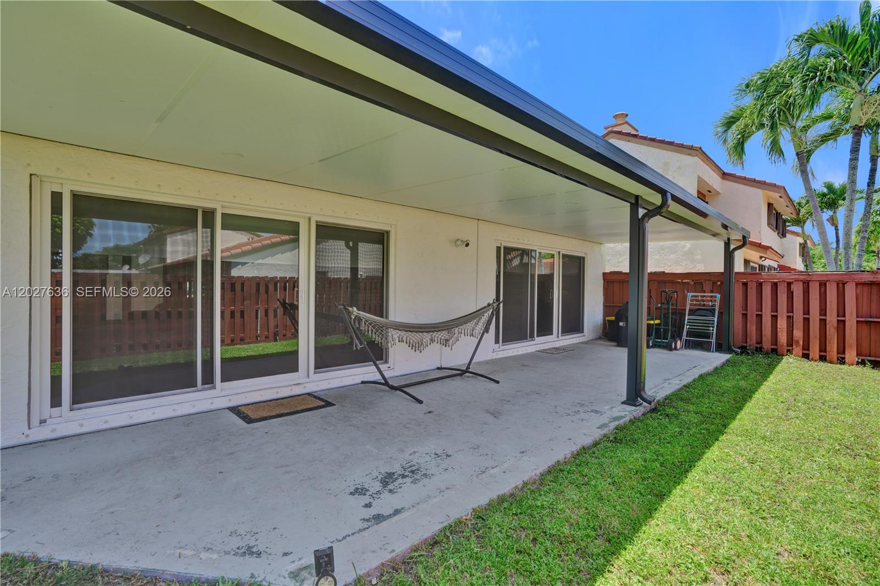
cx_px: 440
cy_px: 293
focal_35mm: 16
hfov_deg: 96.7
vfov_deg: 73.7
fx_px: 391
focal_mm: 16
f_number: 5
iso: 64
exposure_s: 1/320
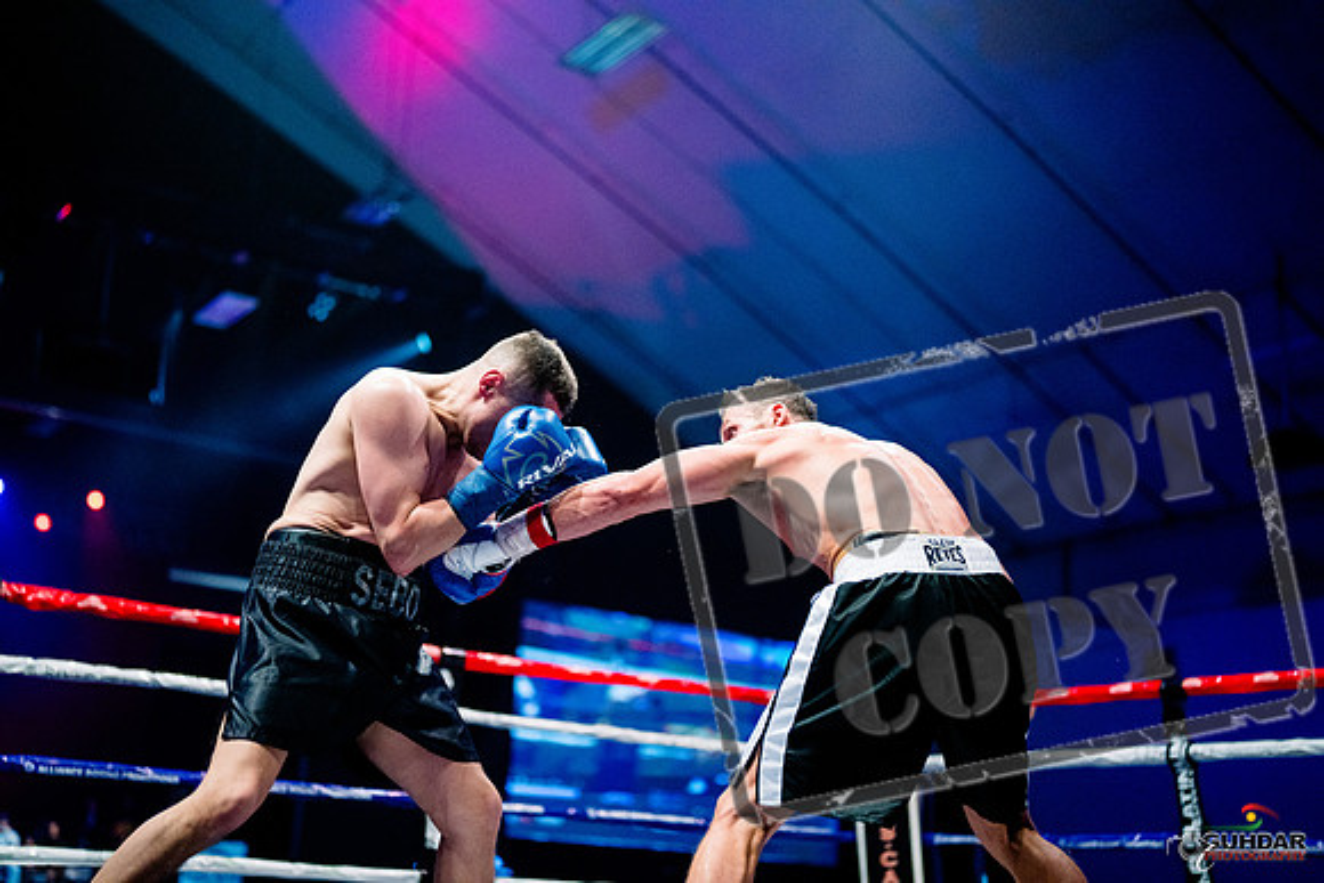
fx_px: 1839
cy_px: 442
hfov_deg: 39.6
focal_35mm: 50
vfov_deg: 27.0
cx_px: 662
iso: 6400
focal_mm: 50
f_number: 1.4
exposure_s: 1/1600
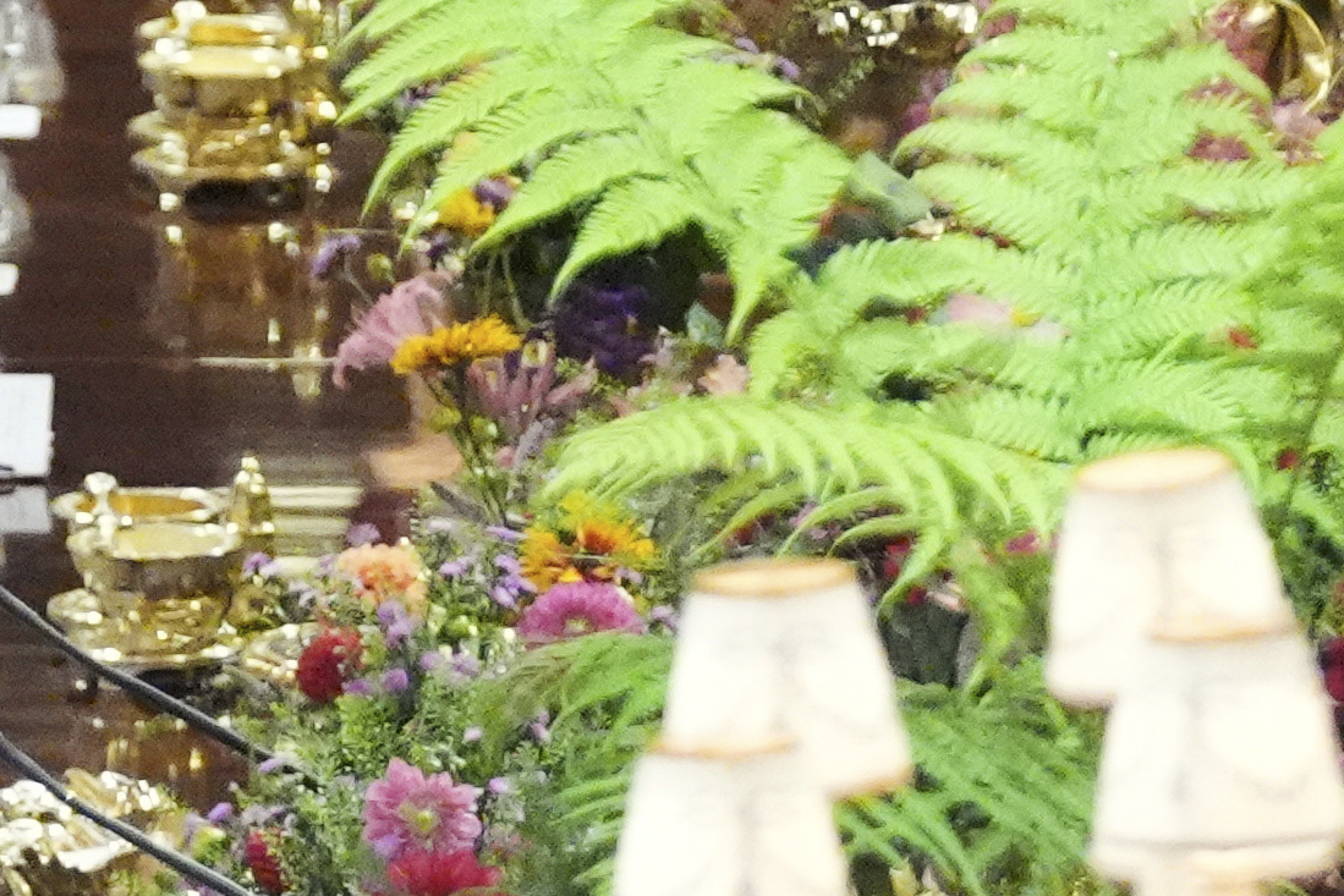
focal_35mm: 1253
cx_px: 1430
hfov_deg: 1.6
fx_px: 46782
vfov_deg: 1.1
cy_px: 1101
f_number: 4
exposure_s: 1/60
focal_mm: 234
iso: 10000
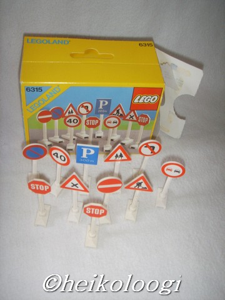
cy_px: 150
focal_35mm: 39
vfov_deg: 47.9
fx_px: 338
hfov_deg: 36.8
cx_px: 112
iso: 100
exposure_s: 1/45
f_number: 3.5
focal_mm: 6.6
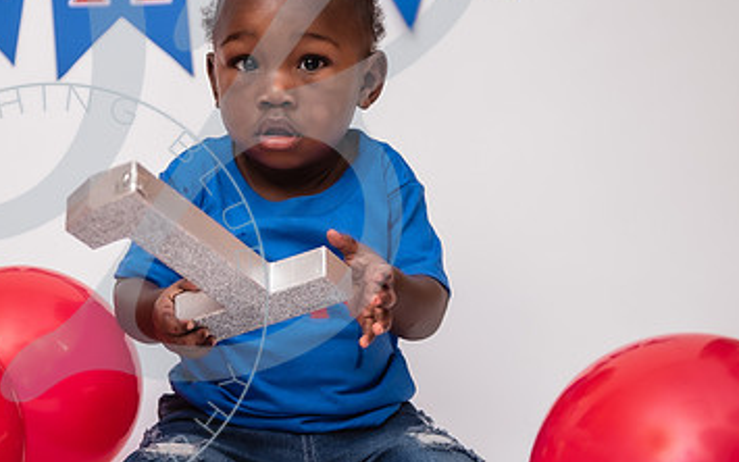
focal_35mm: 98
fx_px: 1974
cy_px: 147
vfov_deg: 13.3
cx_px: 184
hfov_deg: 21.0
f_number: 2.8
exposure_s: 1/160
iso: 100
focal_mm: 50
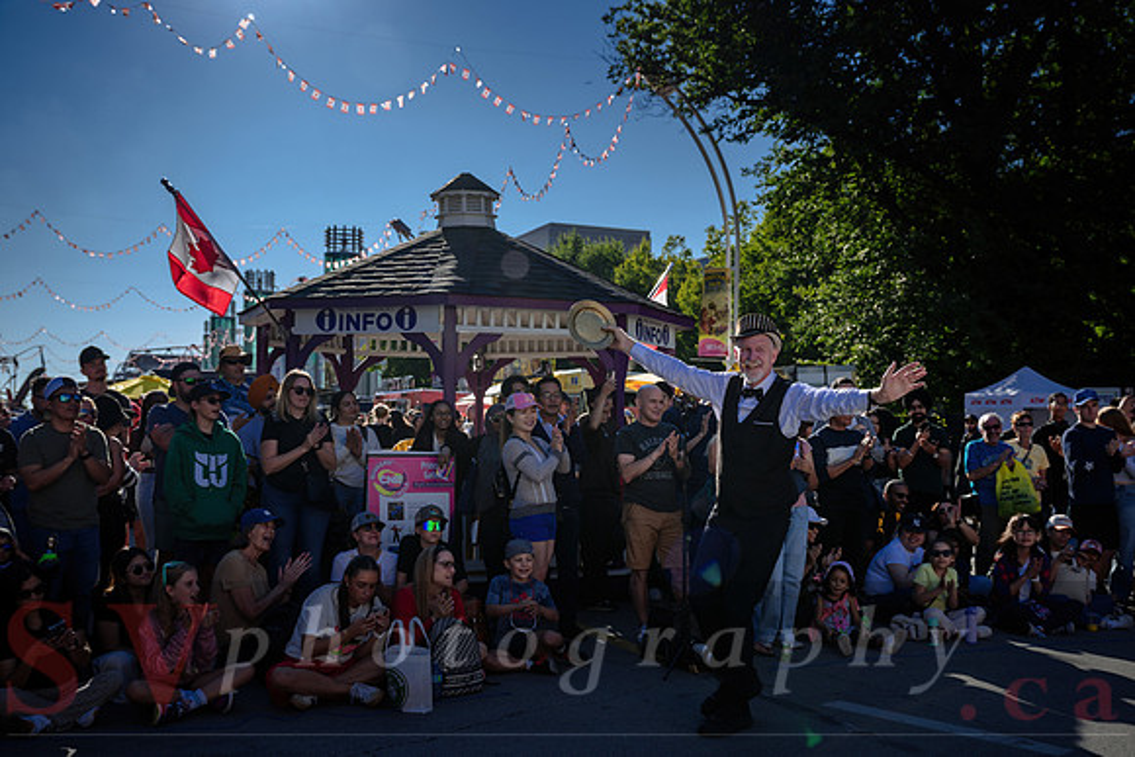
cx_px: 606
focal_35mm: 39
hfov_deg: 49.7
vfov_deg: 34.3
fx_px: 1225
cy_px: 397
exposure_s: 1/320
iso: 64
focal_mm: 36
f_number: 4
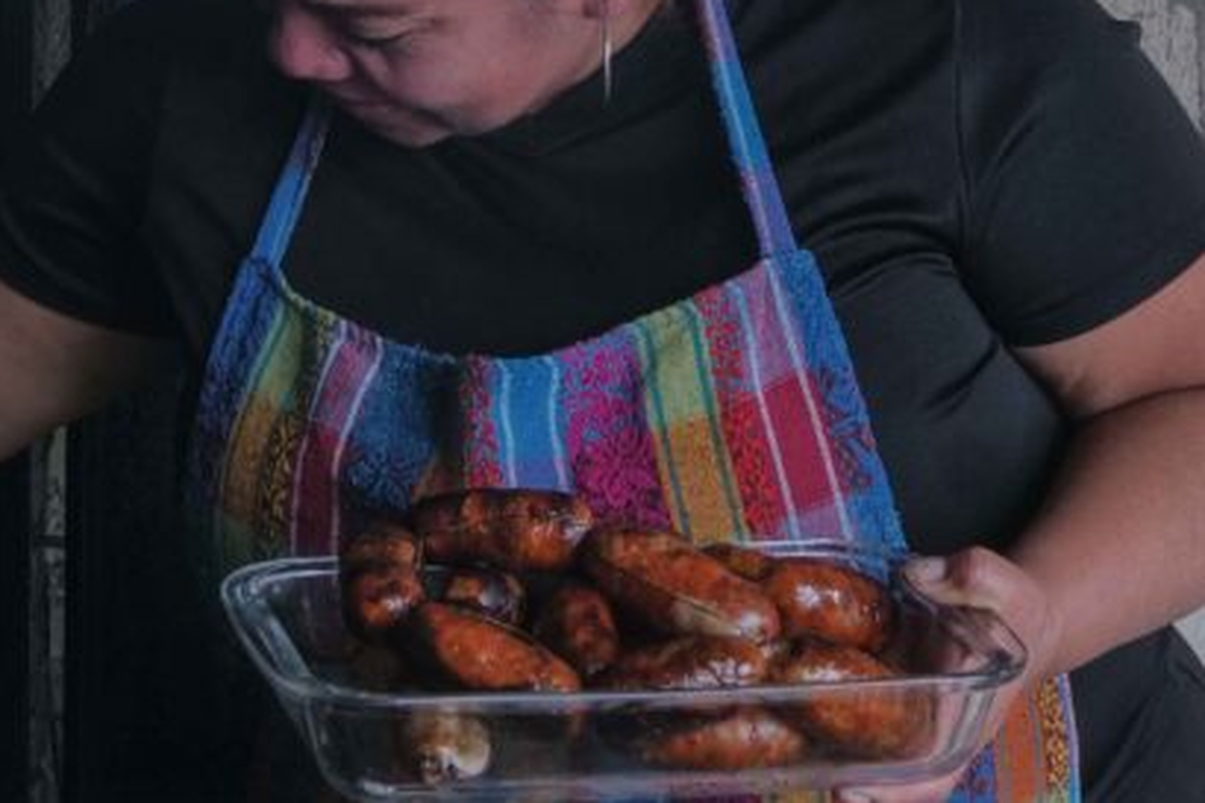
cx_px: 506
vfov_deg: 10.8
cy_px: -63
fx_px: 4182
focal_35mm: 125
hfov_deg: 16.4
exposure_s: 1/60
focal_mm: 50
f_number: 8
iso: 800
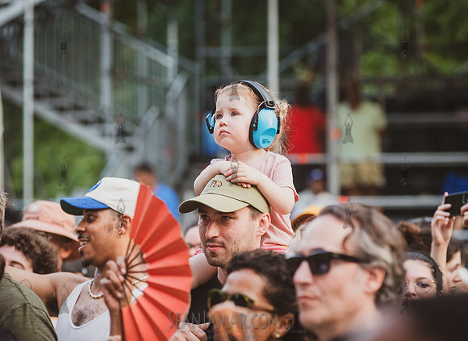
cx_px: 229
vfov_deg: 7.8
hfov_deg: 10.7
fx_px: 2489
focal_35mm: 186
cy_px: 149
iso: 2000
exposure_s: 1/400
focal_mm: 155
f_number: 4
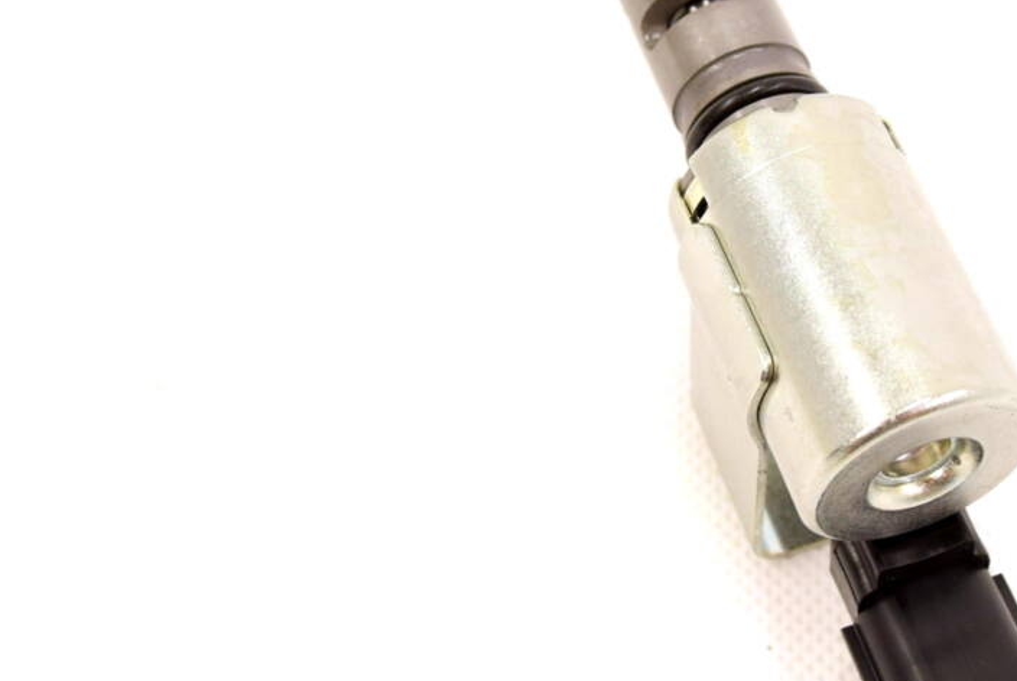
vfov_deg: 15.8
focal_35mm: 86
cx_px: 693
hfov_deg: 23.5
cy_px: 176
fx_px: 2434
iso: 400
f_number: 5.6
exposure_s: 1/125
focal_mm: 27
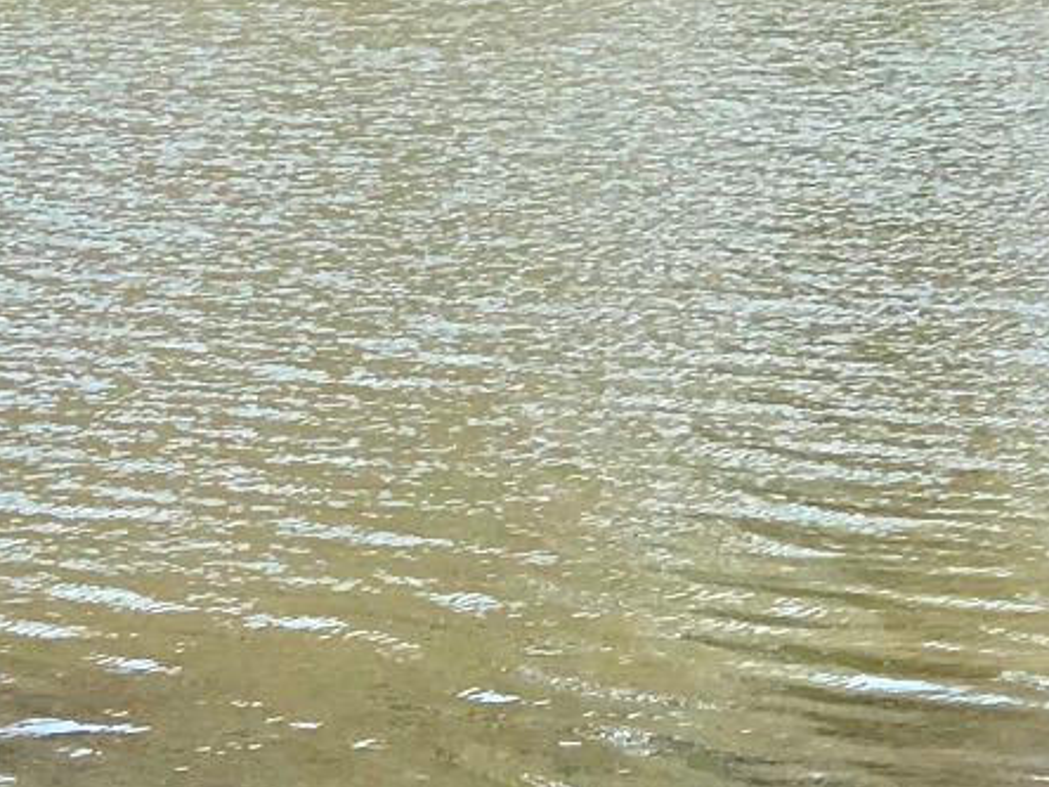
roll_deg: +2.5
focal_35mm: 259
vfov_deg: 5.7
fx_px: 7849
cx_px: 468
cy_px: 170
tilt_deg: -4.6
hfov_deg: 7.6
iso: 20
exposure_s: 1/394
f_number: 2.8
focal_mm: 6.6
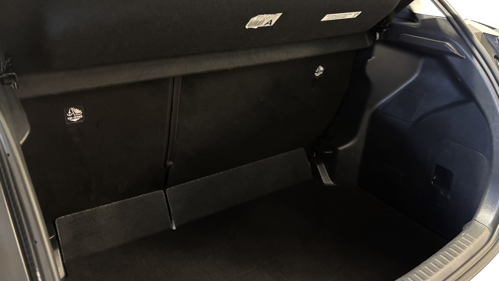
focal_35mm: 32
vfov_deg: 36.7
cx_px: 265
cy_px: 128
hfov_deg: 61.0
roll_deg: -1.6
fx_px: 423
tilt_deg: -23.6
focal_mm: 5.96
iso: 1000
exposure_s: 1/25
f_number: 1.6
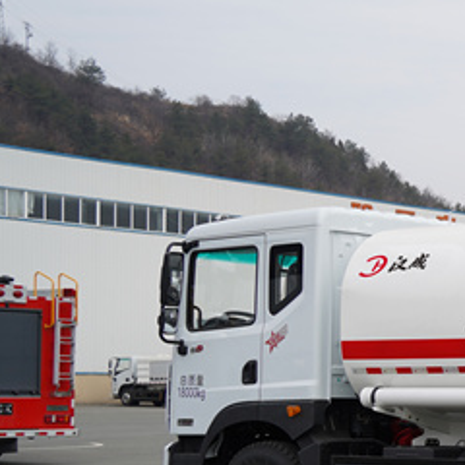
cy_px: 367
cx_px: 692
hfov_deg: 16.1
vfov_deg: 17.4
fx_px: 1505
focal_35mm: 99
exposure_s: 1/800
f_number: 3.2
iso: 125
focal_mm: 35
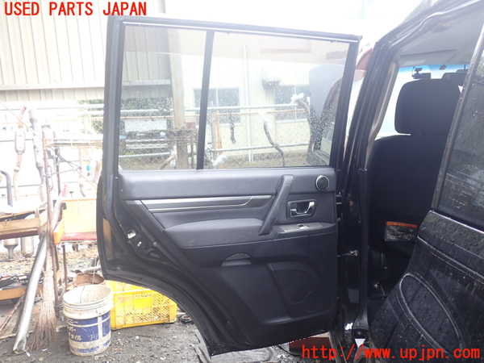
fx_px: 419
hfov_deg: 60.0
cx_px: 242
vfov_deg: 46.8
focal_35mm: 30
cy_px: 182
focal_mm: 5.4
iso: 200
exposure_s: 1/60
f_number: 2.3
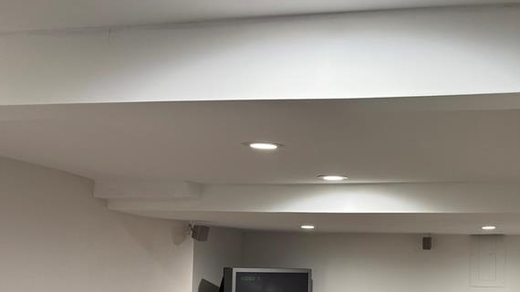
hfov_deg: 41.5
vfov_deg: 24.9
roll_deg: -1.1
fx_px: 648
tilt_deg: +3.1
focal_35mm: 47
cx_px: 431
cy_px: 243
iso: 160
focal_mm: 6.76
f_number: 1.78
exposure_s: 1/60
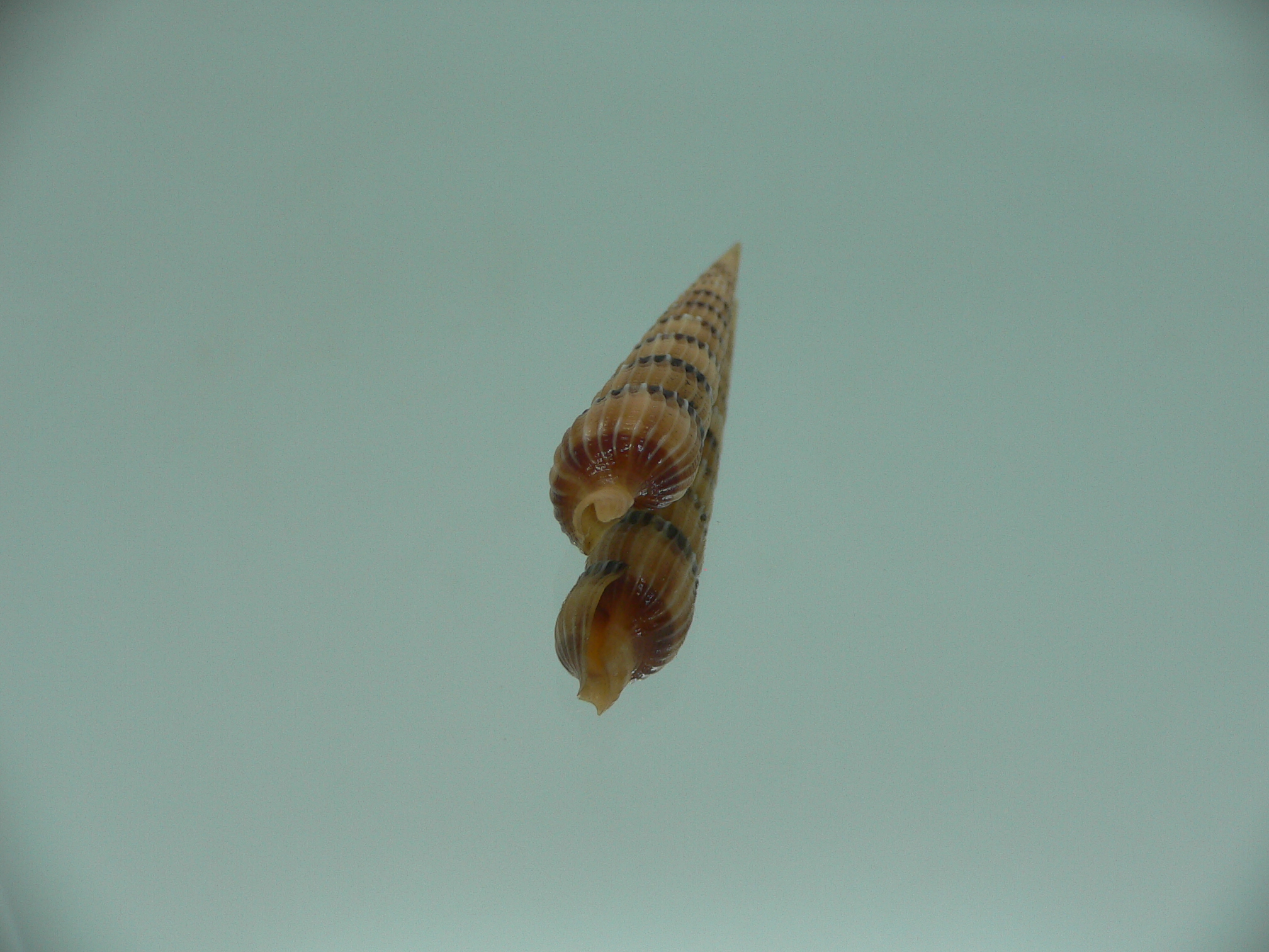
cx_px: 634
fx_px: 1283
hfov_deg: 52.6
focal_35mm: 35
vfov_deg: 40.7
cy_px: 476
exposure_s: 1/60
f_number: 2.8
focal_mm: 4.6
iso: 80
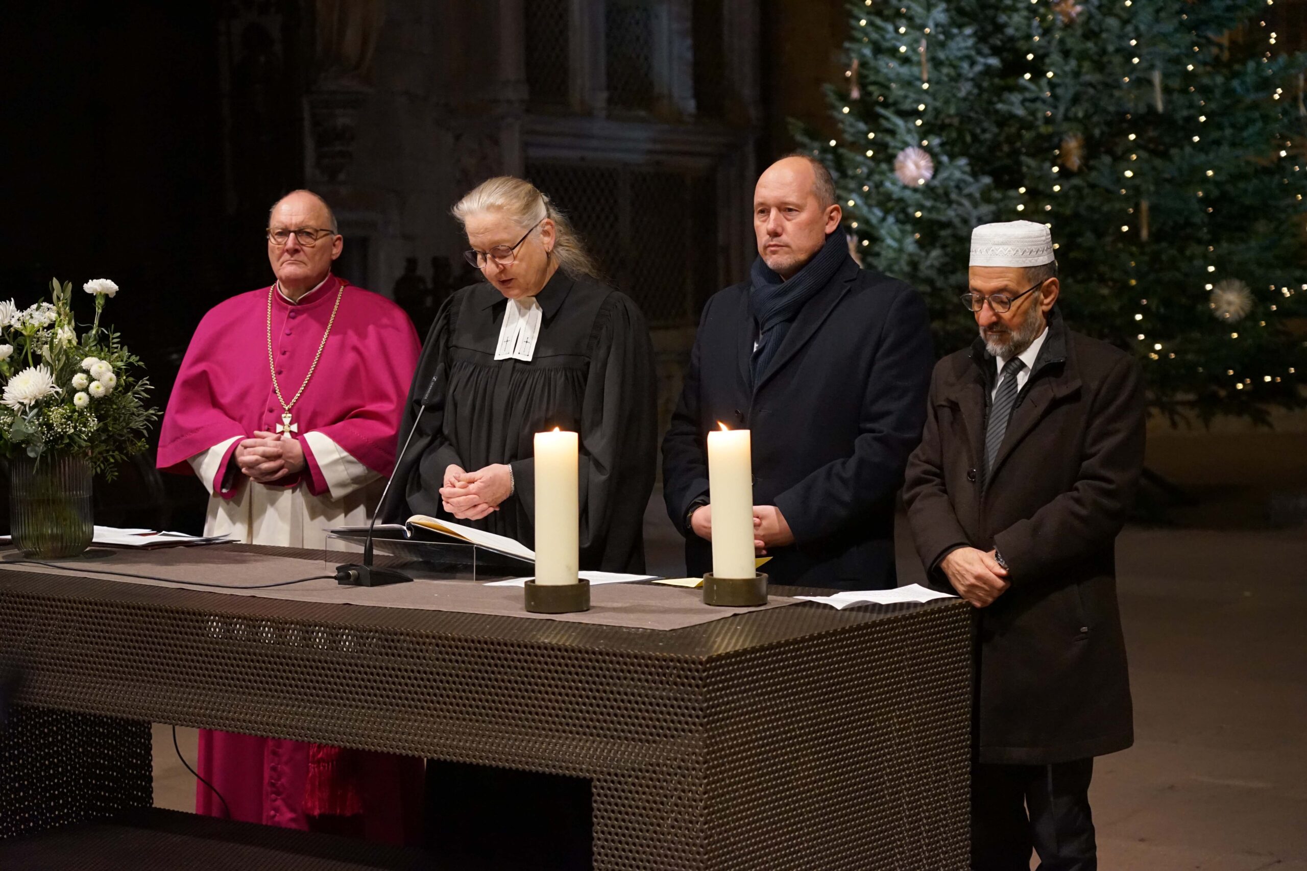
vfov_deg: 17.5
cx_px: 654
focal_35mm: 78
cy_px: 436
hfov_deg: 26.0
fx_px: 2832
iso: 4000
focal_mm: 78
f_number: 4
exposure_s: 1/160
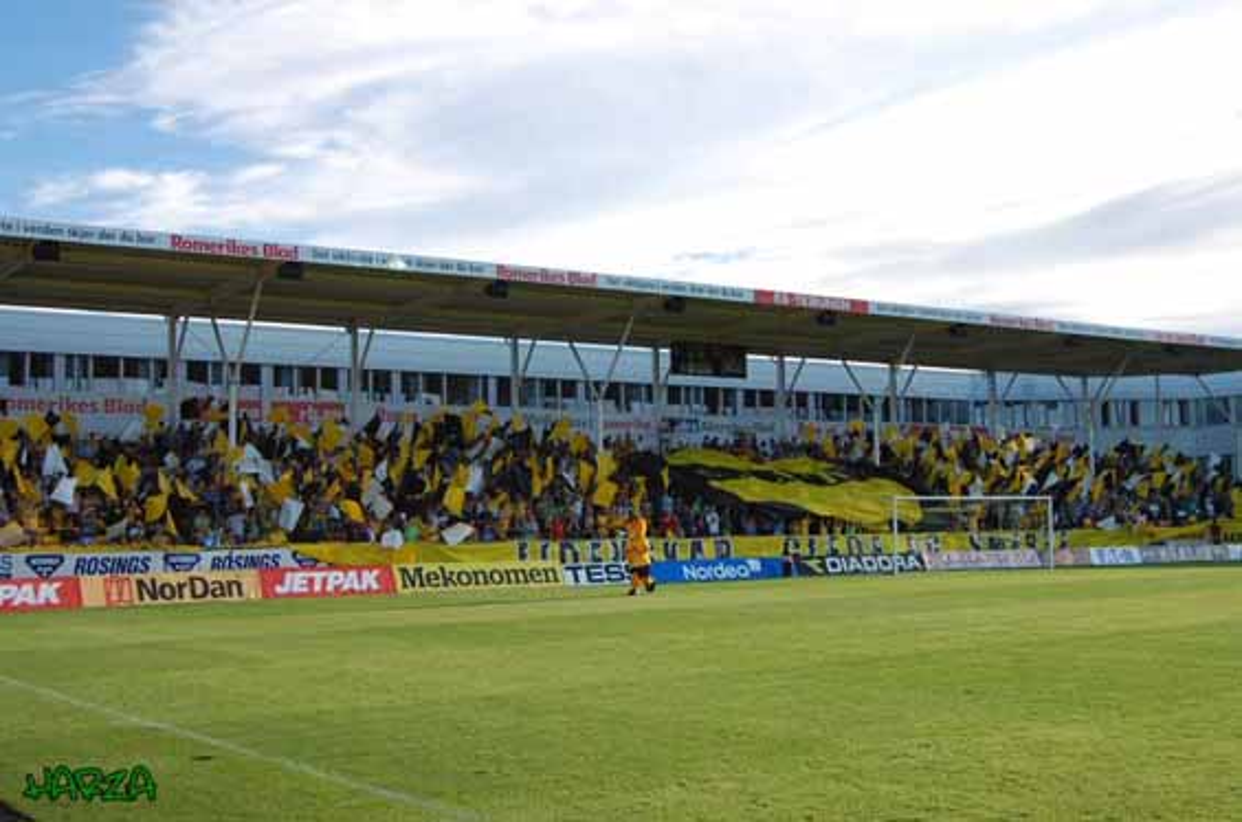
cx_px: 621
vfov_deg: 29.7
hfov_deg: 43.7
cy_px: 411
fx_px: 1549
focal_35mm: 45
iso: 200
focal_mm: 30
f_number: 7.1
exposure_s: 1/200
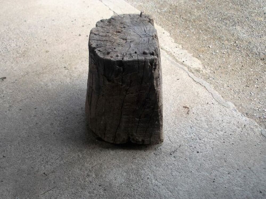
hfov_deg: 43.9
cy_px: 100
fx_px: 330
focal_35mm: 43
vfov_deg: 33.6
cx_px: 133
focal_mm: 6.1
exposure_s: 1/200
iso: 80
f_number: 3.3
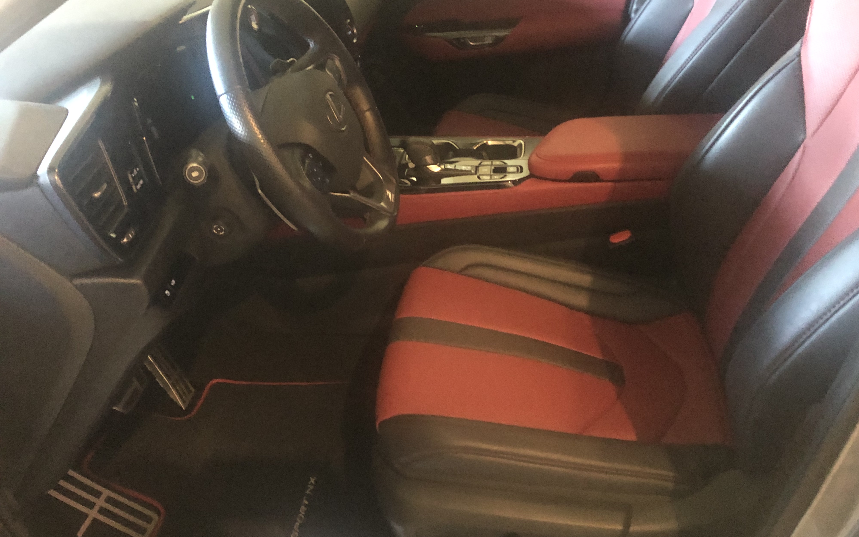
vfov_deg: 41.8
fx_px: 702
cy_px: 283
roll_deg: +4.9
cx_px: 434
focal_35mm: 30
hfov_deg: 62.9
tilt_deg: -32.6
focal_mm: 3.99
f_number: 1.8
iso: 320
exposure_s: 1/4
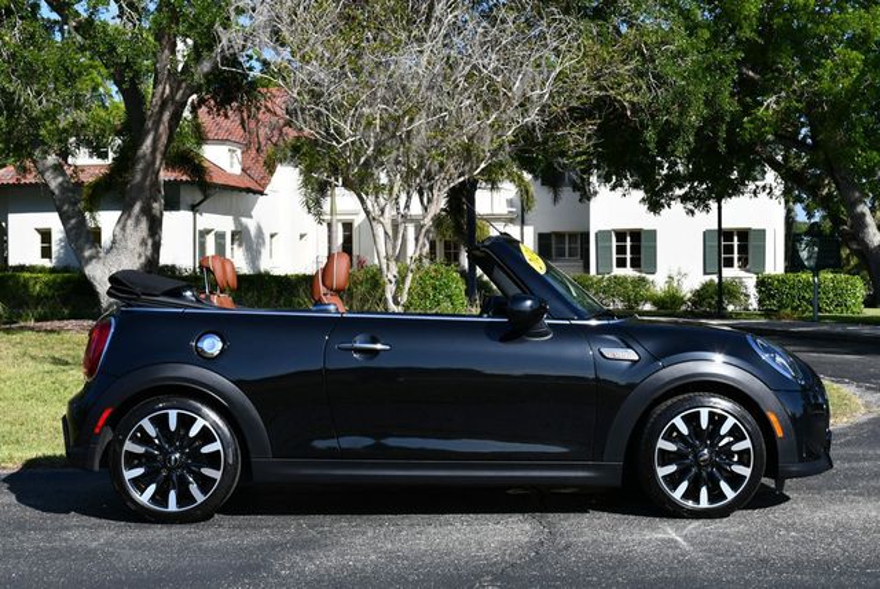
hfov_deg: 33.4
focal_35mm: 60
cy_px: 294
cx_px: 440
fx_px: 1468
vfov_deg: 22.7
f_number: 8
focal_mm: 30
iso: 110
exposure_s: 1/250
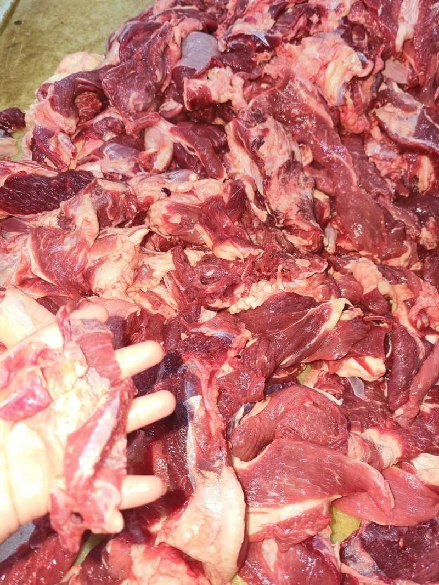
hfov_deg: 58.9
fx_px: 389
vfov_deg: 73.9
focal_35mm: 23
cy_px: 292
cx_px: 220
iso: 650
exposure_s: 1/100
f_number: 1.75
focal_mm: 5.5
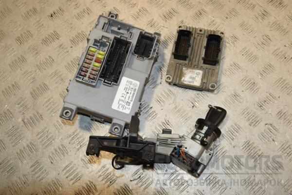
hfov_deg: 53.1
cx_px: 146
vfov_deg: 36.9
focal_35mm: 36
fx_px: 292
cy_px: 98
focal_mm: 24
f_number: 11
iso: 800
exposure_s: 1/200
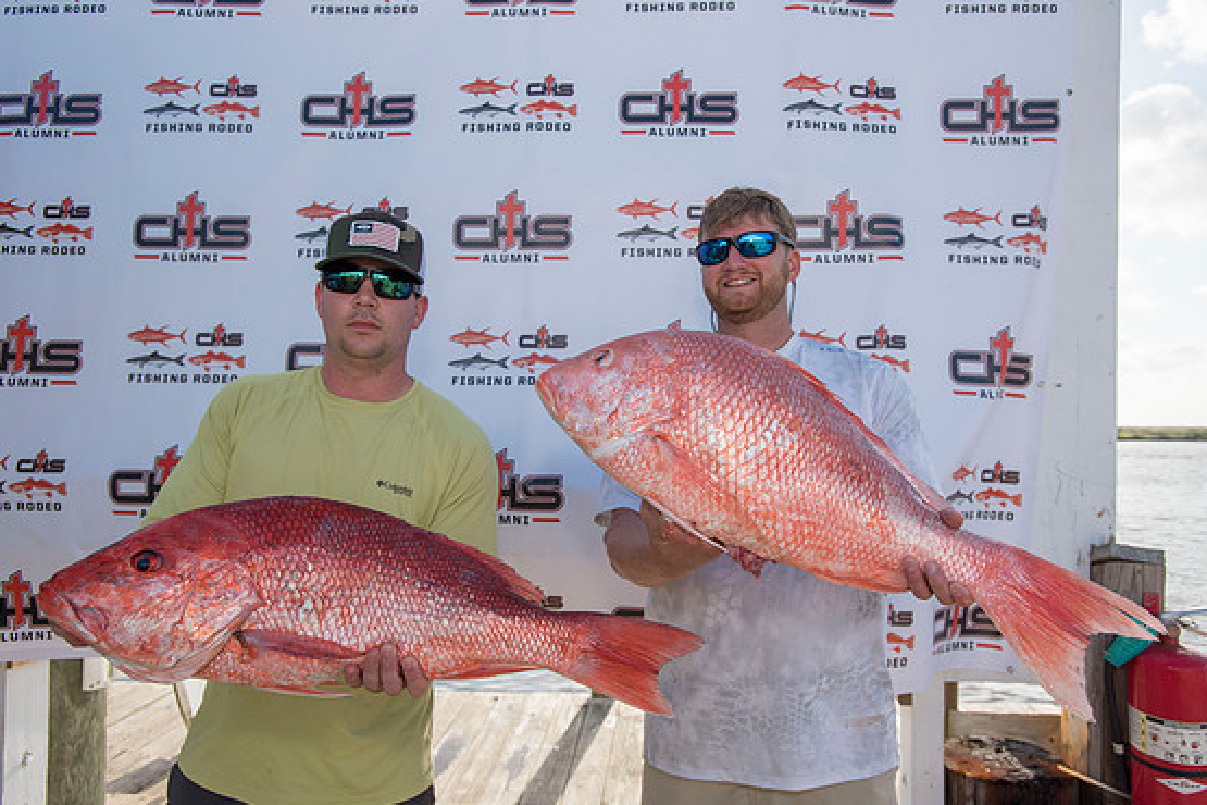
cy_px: 408
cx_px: 626
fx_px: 771
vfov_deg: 55.1
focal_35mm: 23
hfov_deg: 76.1
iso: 250
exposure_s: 1/1600
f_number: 4.5
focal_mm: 22
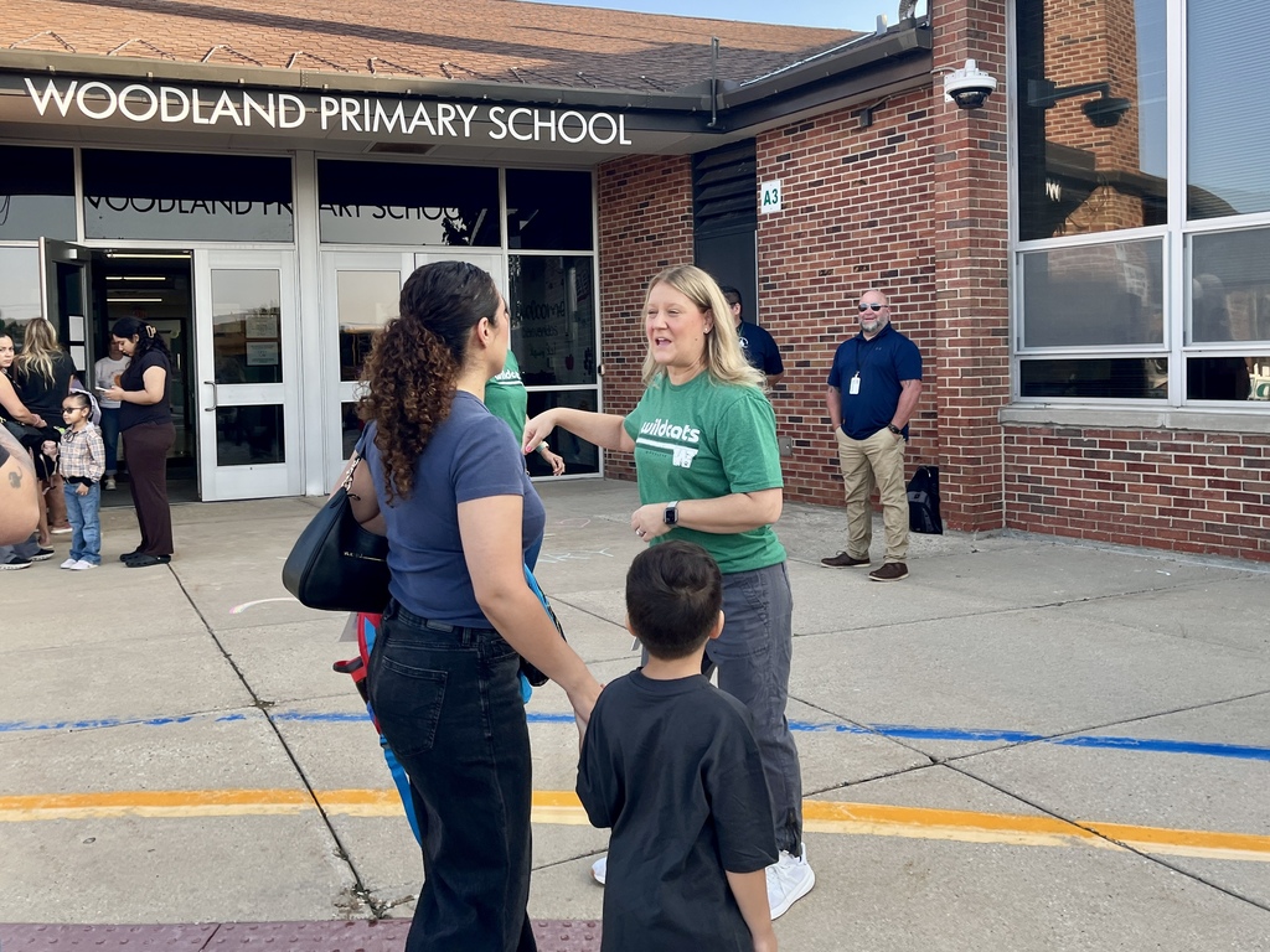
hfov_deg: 67.3
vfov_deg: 53.1
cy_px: 476
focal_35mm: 26
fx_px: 954
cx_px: 635
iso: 50
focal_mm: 5.1
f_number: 1.6
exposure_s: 1/387
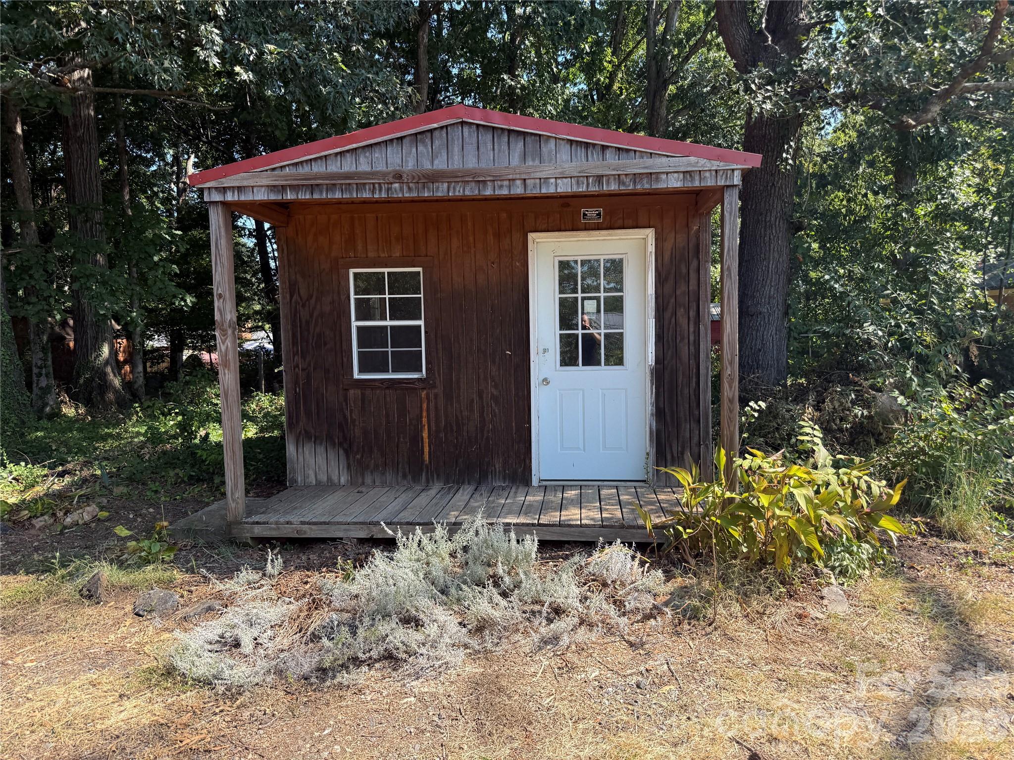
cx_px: 507
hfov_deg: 71.6
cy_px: 380
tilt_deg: -3.7
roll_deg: +3.6
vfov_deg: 56.8
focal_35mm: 24
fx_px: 703
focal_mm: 6.76
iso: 80
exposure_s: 1/1156
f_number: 1.78
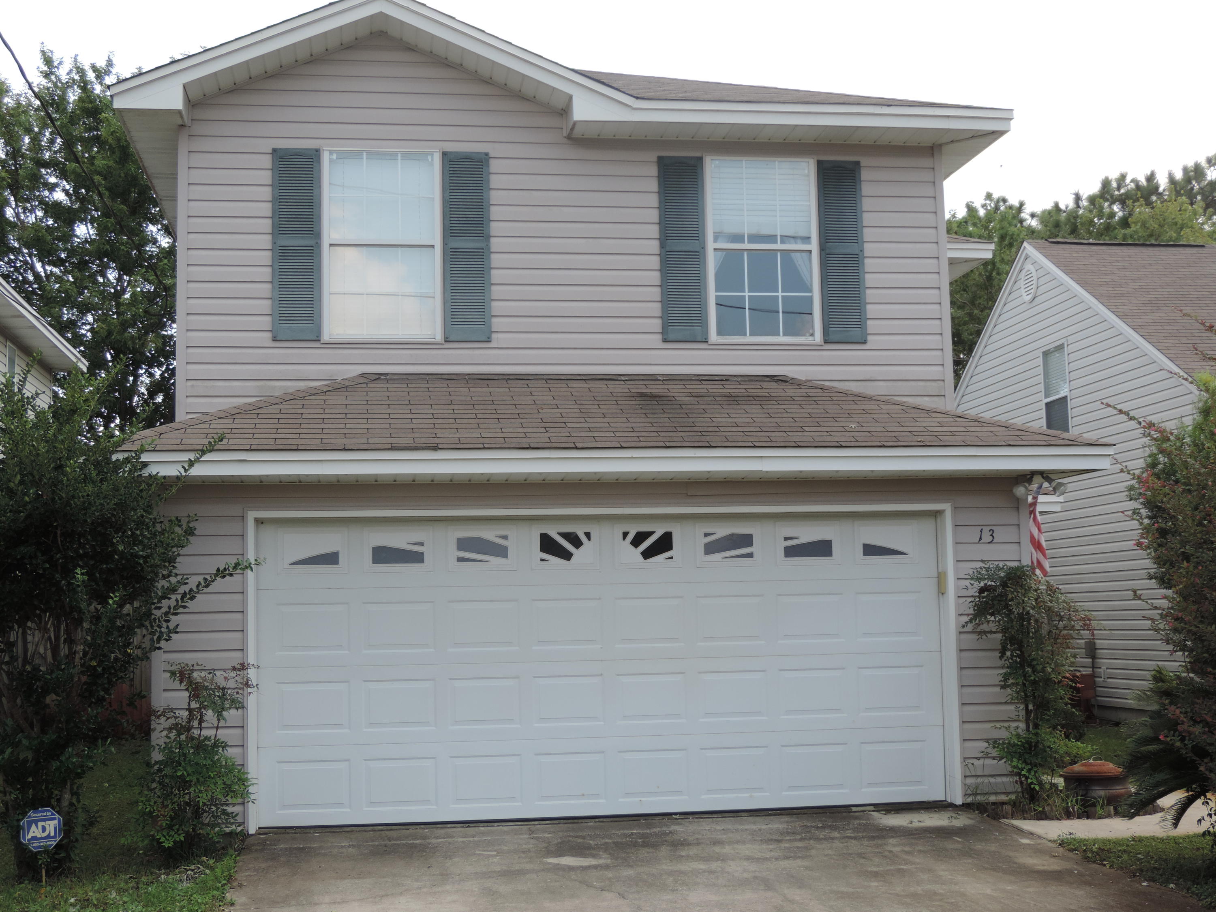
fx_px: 1651
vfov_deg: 30.9
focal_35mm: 47
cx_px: 608
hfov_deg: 40.4
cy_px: 456
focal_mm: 8.3
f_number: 3.5
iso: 80
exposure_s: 1/320
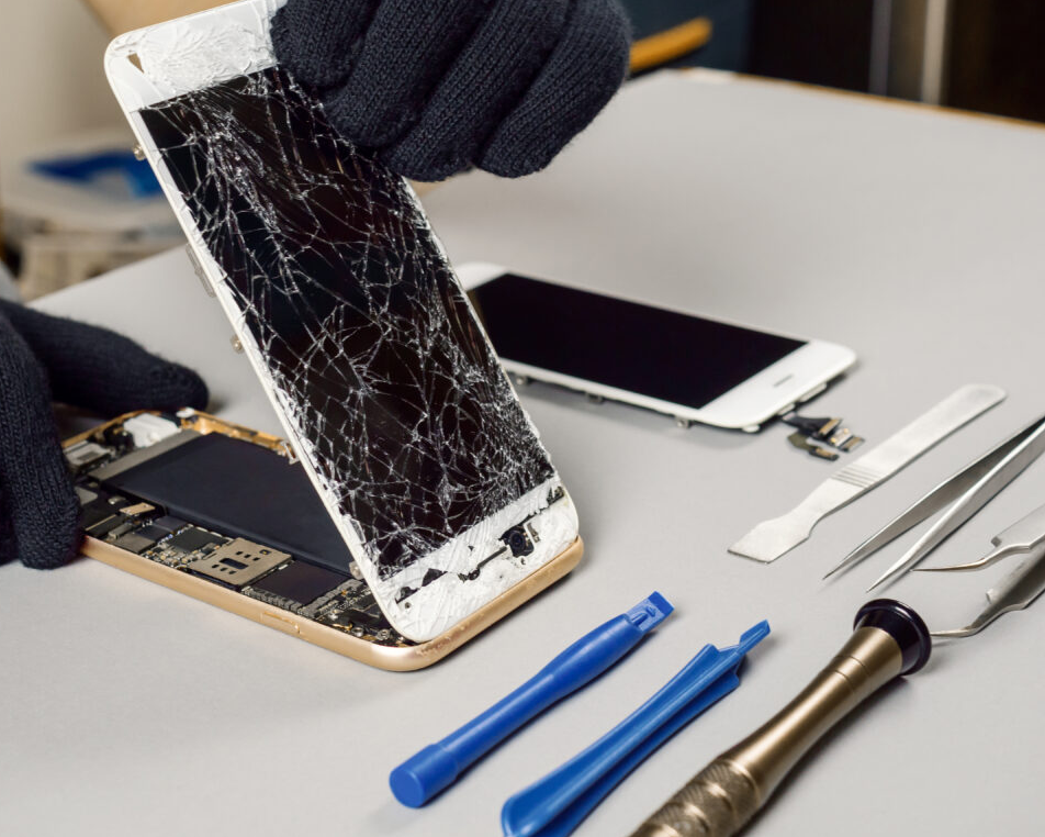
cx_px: 484
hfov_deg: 30.0
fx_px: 1949
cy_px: 420
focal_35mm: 63
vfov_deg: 24.2
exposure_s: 1/30
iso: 400
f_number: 5.6
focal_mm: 30
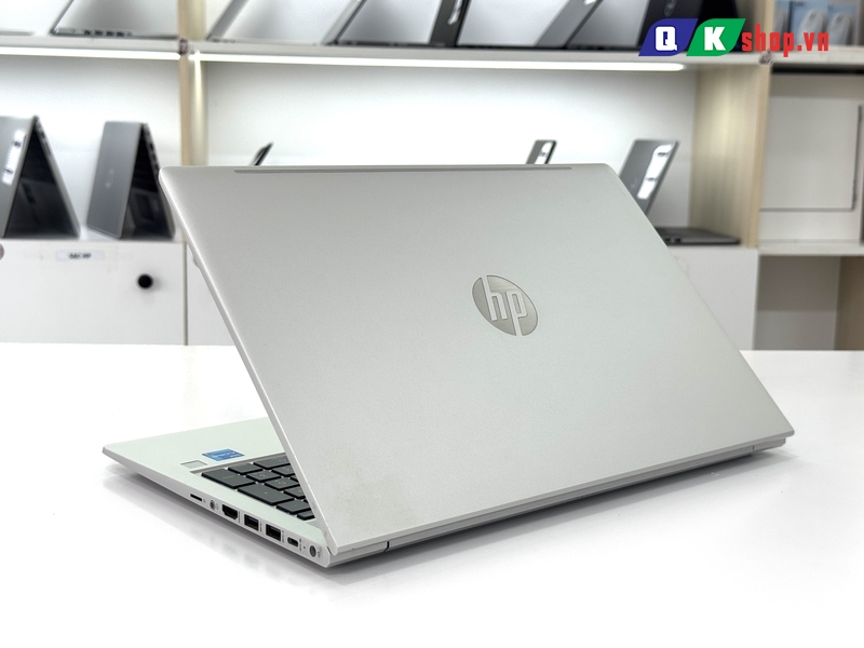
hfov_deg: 39.7
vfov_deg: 30.3
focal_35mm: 48
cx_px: 432
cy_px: 324
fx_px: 1198
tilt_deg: -9.4
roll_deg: -0.2
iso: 50
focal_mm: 6.76
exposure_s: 1/204
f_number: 1.78
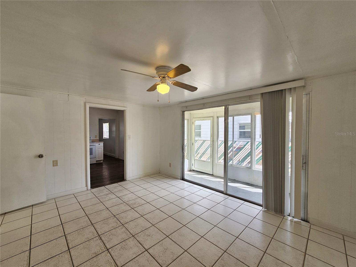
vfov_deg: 89.9
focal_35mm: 13
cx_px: 178
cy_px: 134
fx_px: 134
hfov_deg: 106.2
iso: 50
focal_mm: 2.2
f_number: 2.2
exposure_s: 1/120
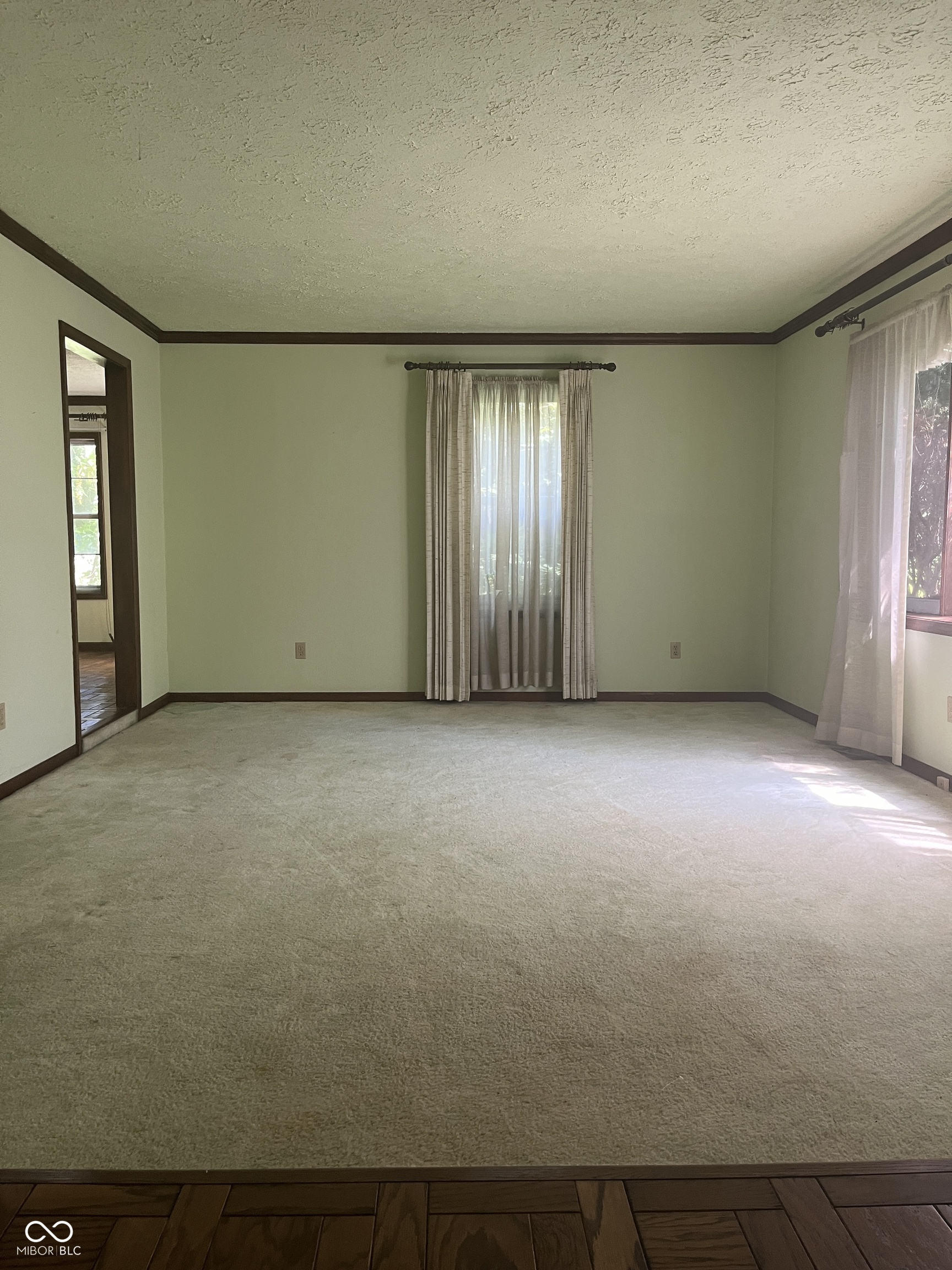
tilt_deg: -4.7
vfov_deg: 67.3
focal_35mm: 26
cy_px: 635
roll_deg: +0.7
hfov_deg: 53.1
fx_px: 953
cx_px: 476
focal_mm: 5.1
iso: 125
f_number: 1.6
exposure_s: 1/60
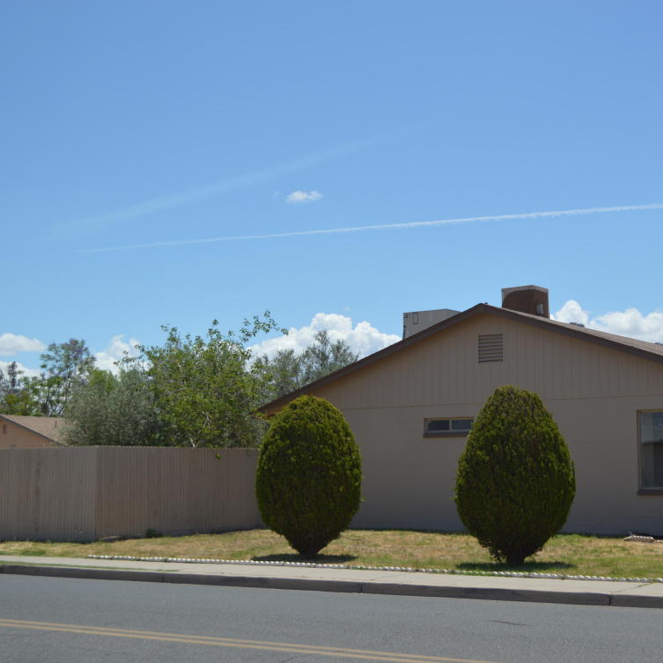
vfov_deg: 29.6
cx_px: 451
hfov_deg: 29.3
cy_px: 333
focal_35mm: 58
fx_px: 1257
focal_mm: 30
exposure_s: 1/1000
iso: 100
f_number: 4.5
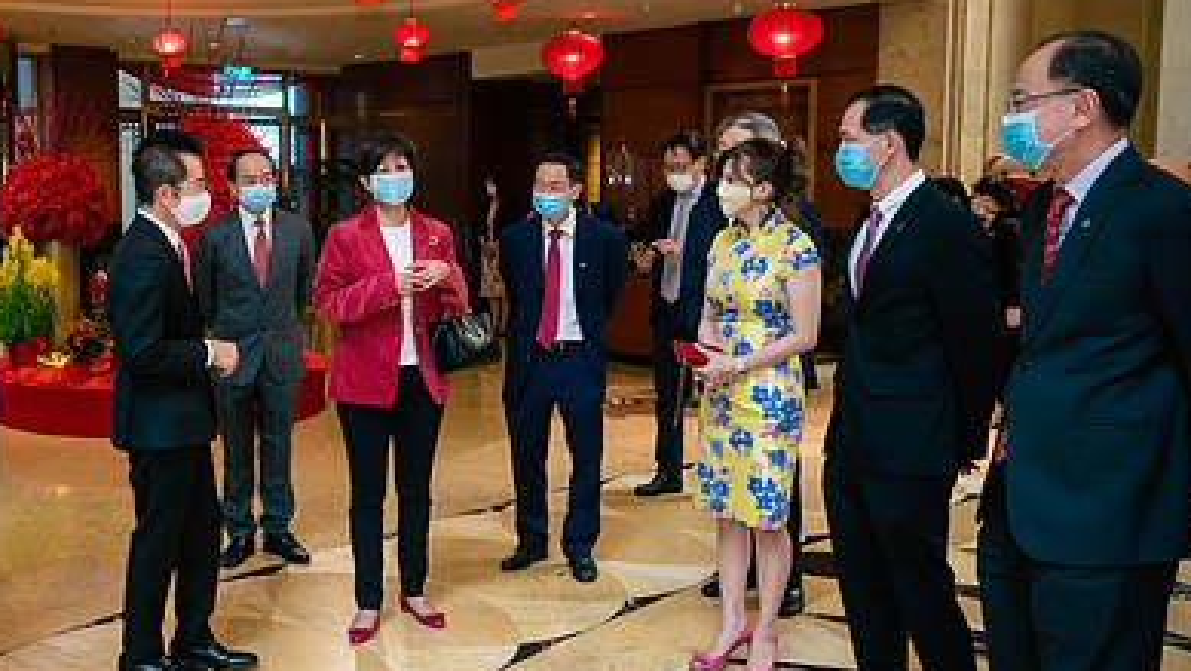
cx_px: 337
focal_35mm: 39
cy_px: 342
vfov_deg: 30.4
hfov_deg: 50.0
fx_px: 1232
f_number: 2.8
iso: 1250
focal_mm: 12
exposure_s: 1/160
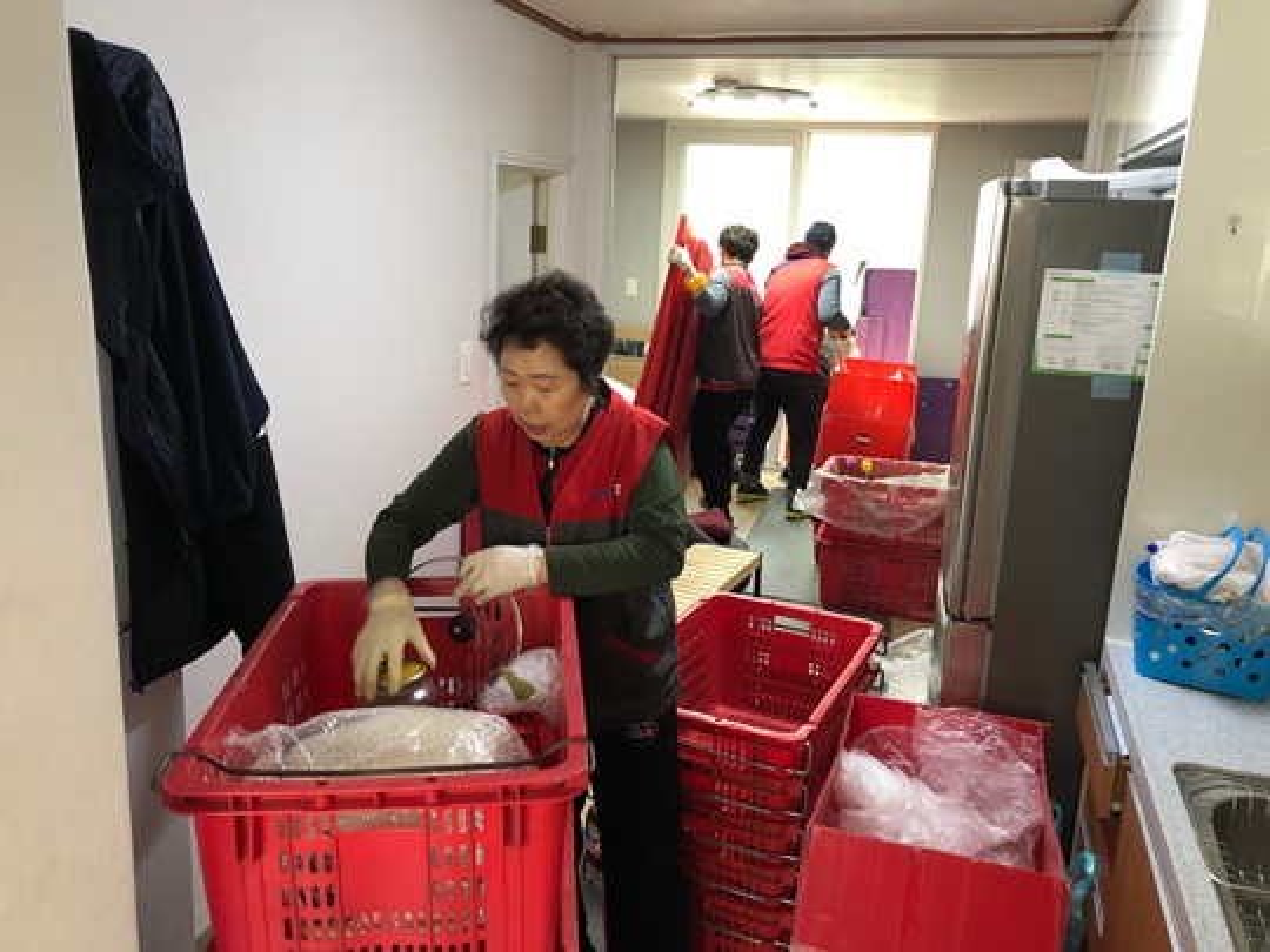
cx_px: 635
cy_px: 476
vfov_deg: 49.7
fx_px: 1027
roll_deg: -1.7
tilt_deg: -14.3
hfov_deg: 63.4
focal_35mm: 28
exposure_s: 1/17
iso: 40
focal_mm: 3.99
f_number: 1.8
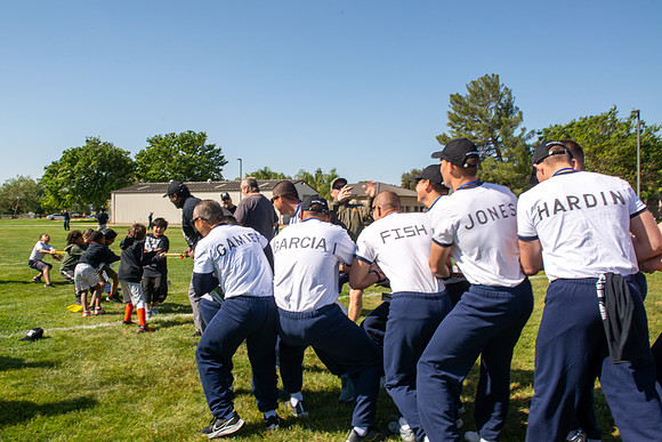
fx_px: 529
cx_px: 319
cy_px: 222
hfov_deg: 64.1
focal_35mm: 29
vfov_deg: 45.3
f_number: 11
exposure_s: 1/200
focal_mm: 27
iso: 100
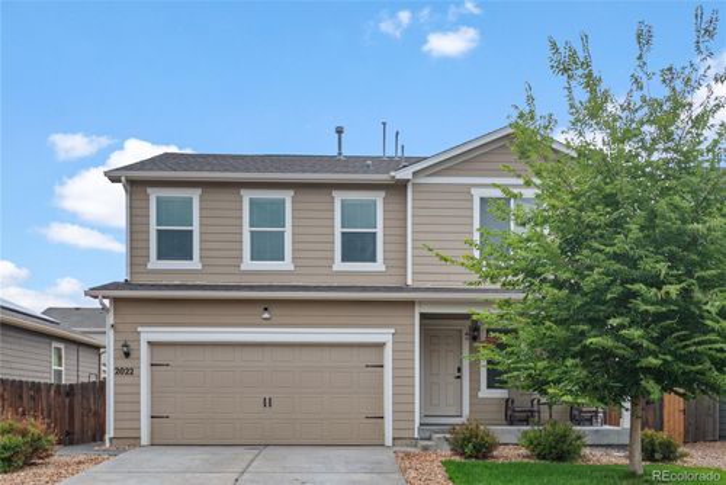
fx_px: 726
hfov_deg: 53.1
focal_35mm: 36
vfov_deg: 36.9
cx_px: 363
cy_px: 242
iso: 200
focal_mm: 24
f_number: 4.5
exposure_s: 1/200
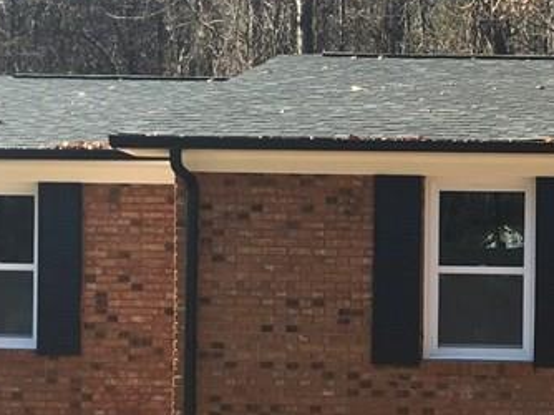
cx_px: 642
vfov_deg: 16.4
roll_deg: -0.7
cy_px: 349
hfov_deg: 20.7
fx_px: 1423
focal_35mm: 89
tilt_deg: +0.7
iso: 25
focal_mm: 4.15
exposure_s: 1/519
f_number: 2.2
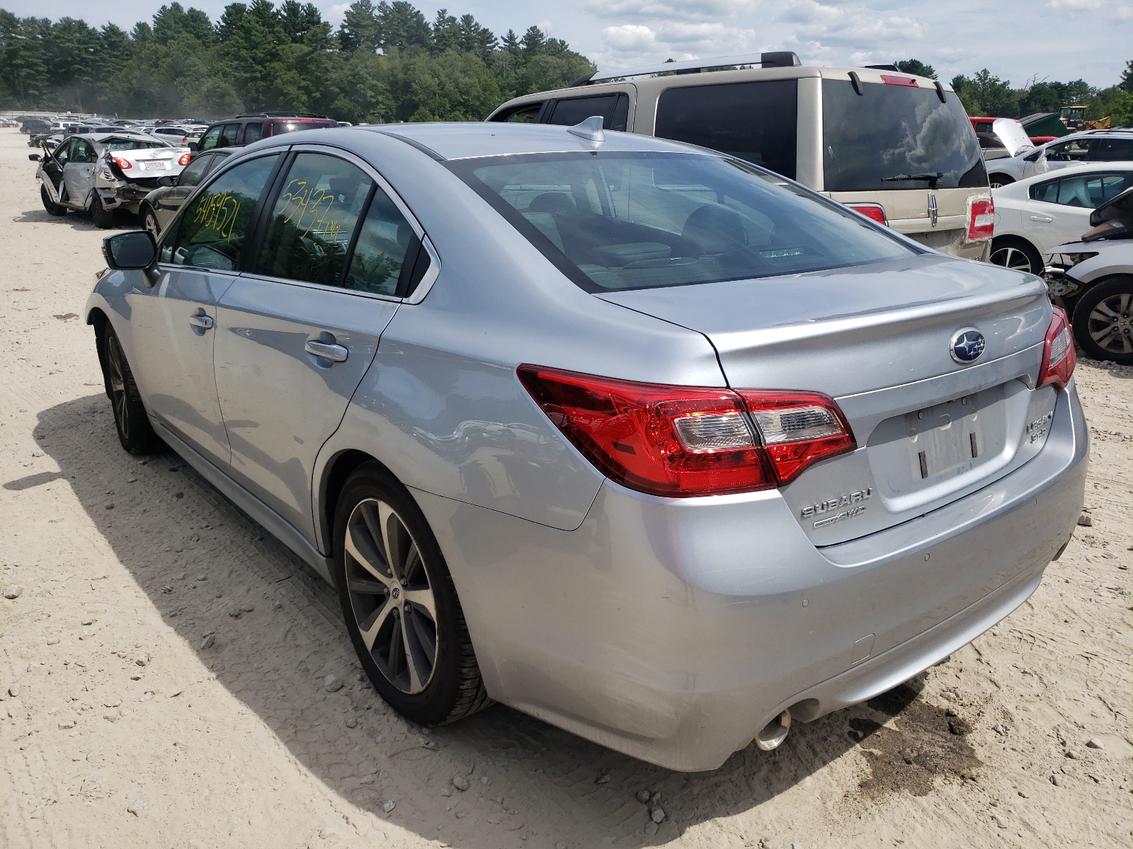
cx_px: 566
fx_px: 851
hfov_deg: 67.3
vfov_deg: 53.1
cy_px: 424
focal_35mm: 26
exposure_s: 1/5000
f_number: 1.5
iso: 50
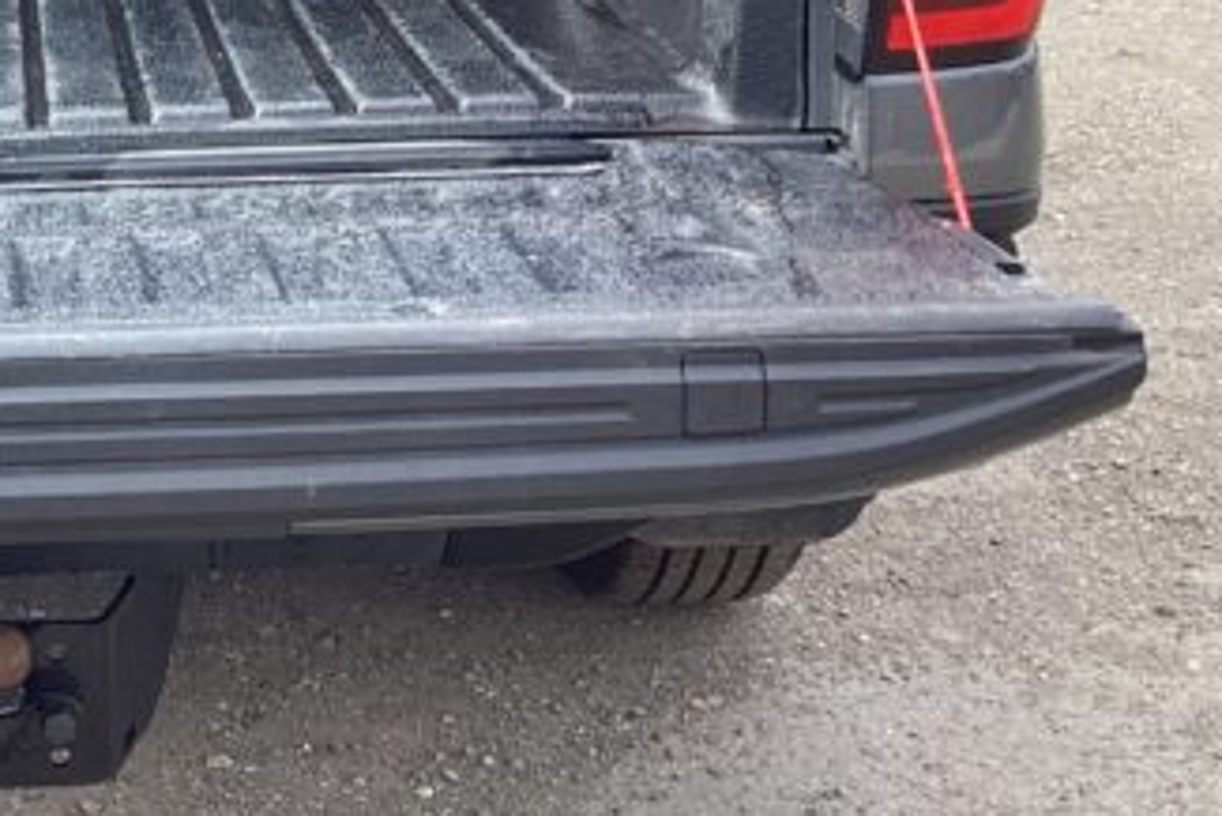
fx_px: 2683
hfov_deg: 24.4
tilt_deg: -15.2
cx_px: -23
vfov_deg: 17.1
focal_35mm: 79
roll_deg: +2.8
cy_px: 92
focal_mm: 3.3
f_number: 2.4
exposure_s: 1/283
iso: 25
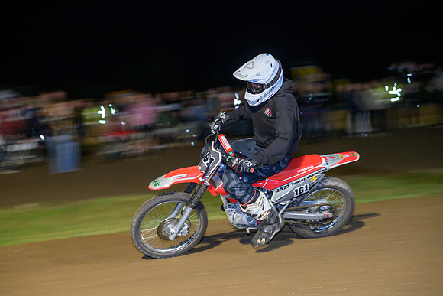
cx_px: 222
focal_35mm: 70
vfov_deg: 19.5
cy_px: 148
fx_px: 862
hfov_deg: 28.8
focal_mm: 70
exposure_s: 1/50
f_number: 2.8
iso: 2500
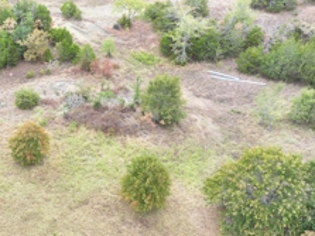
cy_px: 103
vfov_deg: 33.5
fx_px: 391
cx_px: 47
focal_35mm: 43
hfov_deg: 41.3
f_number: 2.8
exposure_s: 1/200
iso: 110
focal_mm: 12.29
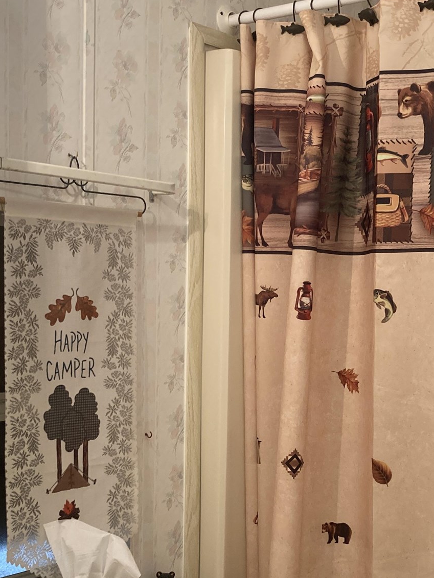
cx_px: 226
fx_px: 953
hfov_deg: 25.7
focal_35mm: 57
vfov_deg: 33.5
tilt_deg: -3.9
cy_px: 384
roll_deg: -1.6
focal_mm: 3.99
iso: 80
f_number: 1.8
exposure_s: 1/60
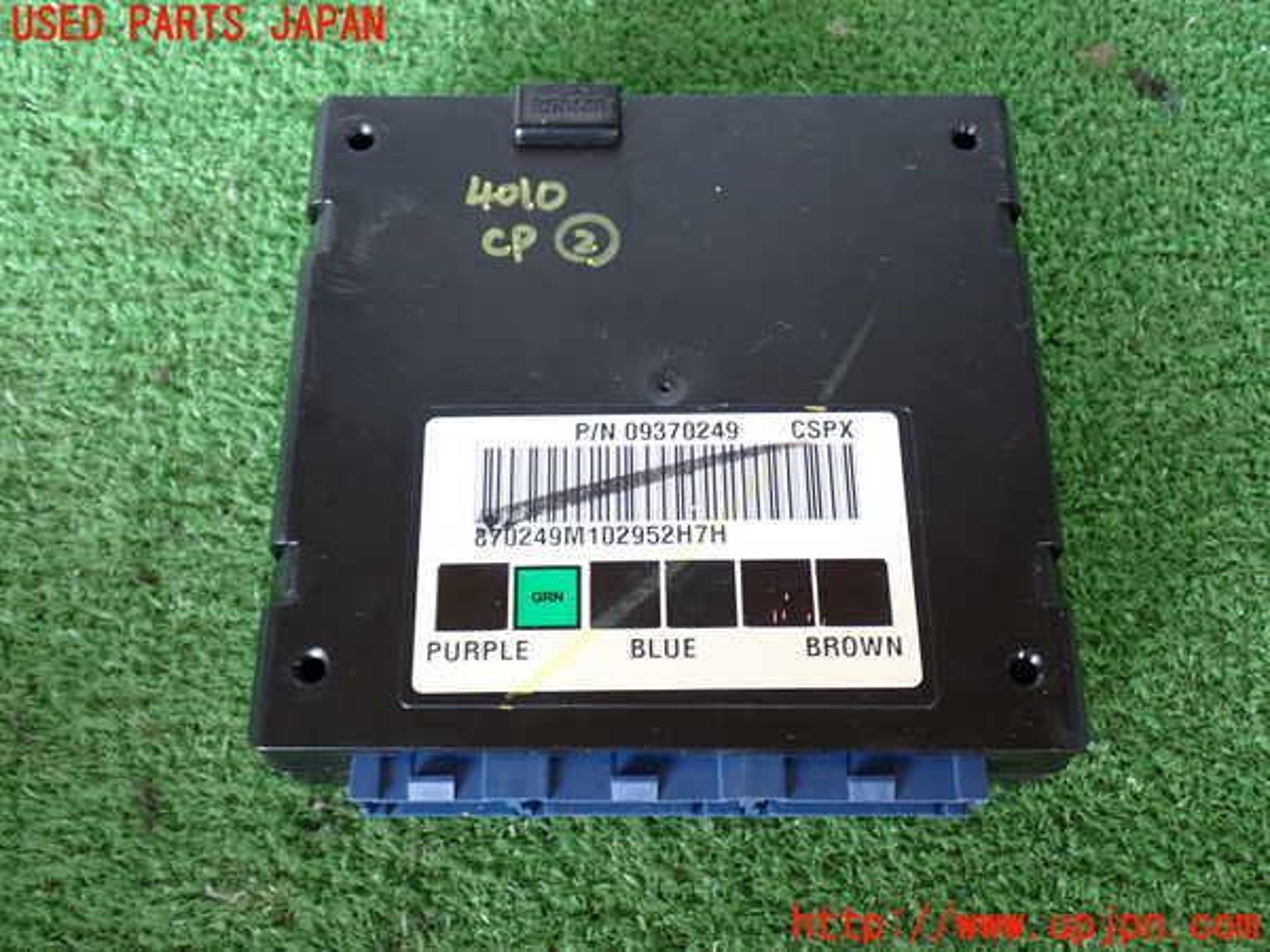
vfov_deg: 37.7
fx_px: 1394
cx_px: 635
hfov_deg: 49.0
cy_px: 476
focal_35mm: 38
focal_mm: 6.83
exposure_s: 1/40
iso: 200
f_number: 2.7
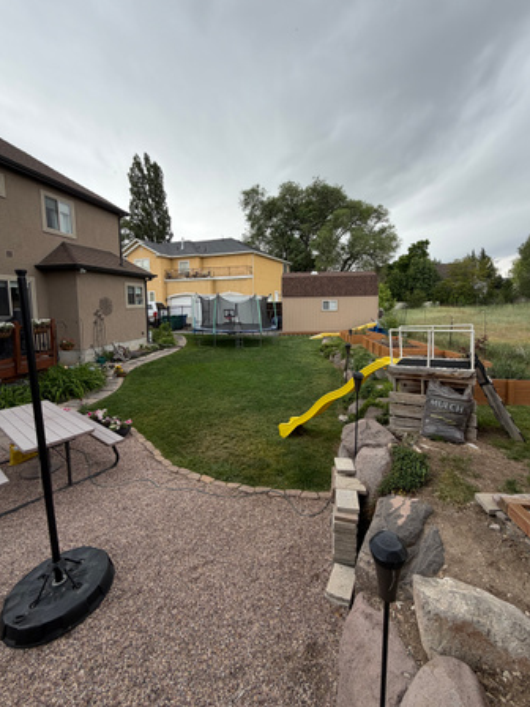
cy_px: 330
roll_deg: +0.5
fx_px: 306
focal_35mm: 15
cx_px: 281
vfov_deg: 98.0
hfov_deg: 81.7
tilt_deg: -5.8
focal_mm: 2.22
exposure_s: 1/770
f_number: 2.2
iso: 40
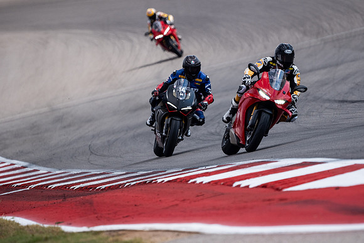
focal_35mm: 750
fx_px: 7585
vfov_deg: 1.8
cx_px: 182
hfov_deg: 2.7
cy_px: 122
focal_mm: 500
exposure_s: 1/2500
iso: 400
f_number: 5.6
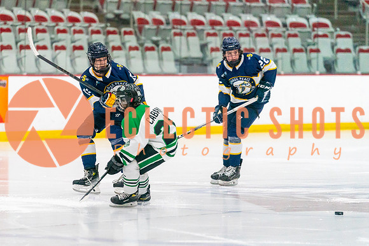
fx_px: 2983
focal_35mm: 291
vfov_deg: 4.7
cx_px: 104
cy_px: 149
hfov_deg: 7.1
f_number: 2.8
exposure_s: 1/1600
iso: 4000
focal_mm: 200
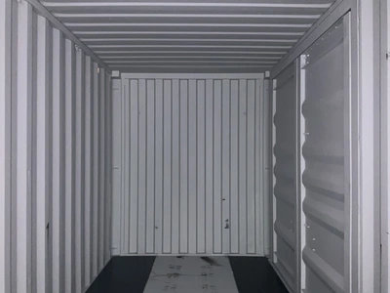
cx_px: 195
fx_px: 327
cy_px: 146
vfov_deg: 48.2
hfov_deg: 61.7
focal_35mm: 29
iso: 200
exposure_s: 1/19
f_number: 1.8
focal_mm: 3
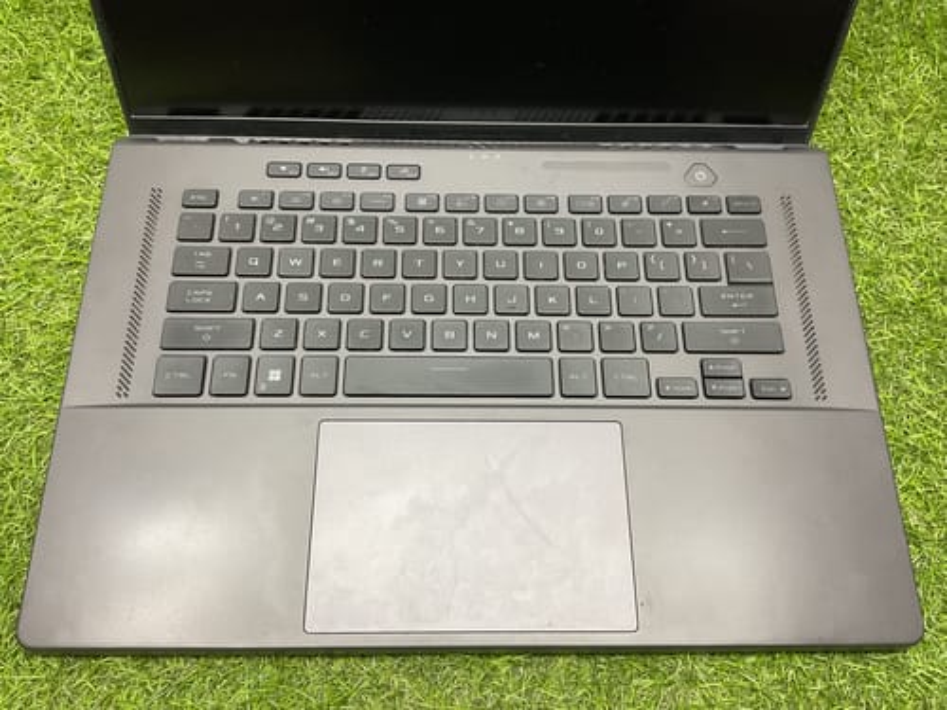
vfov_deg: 48.2
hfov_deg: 61.7
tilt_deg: -65.9
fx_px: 793
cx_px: 474
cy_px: 355
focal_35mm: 29
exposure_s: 1/60
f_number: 1.8
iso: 100
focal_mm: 3
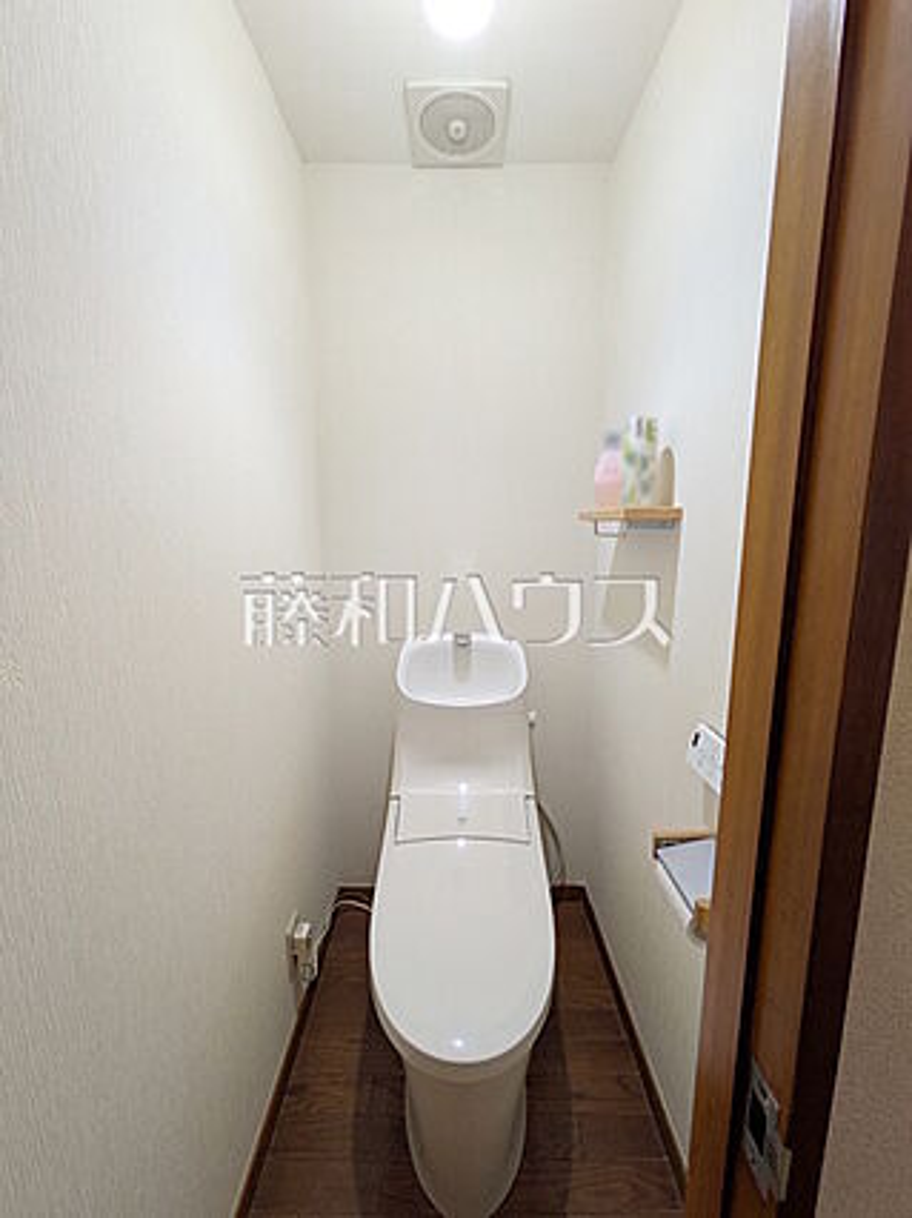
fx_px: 492
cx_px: 456
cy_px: 609
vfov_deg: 102.1
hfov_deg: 85.6
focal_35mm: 14
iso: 111
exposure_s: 1/24
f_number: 2.2
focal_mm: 1.83
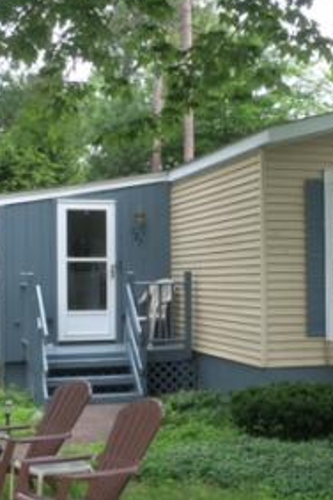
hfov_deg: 21.9
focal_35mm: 62
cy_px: 278
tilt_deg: -0.7
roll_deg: +0.4
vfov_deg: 32.4
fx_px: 860
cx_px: 207
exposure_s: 1/126
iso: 32
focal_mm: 4.15
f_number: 2.2
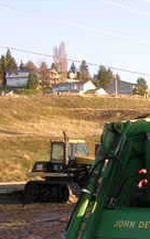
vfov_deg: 20.4
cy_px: 182
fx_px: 659
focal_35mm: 101
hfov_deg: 12.0
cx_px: 262
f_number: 2.8
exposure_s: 1/245
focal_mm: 5.8
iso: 50
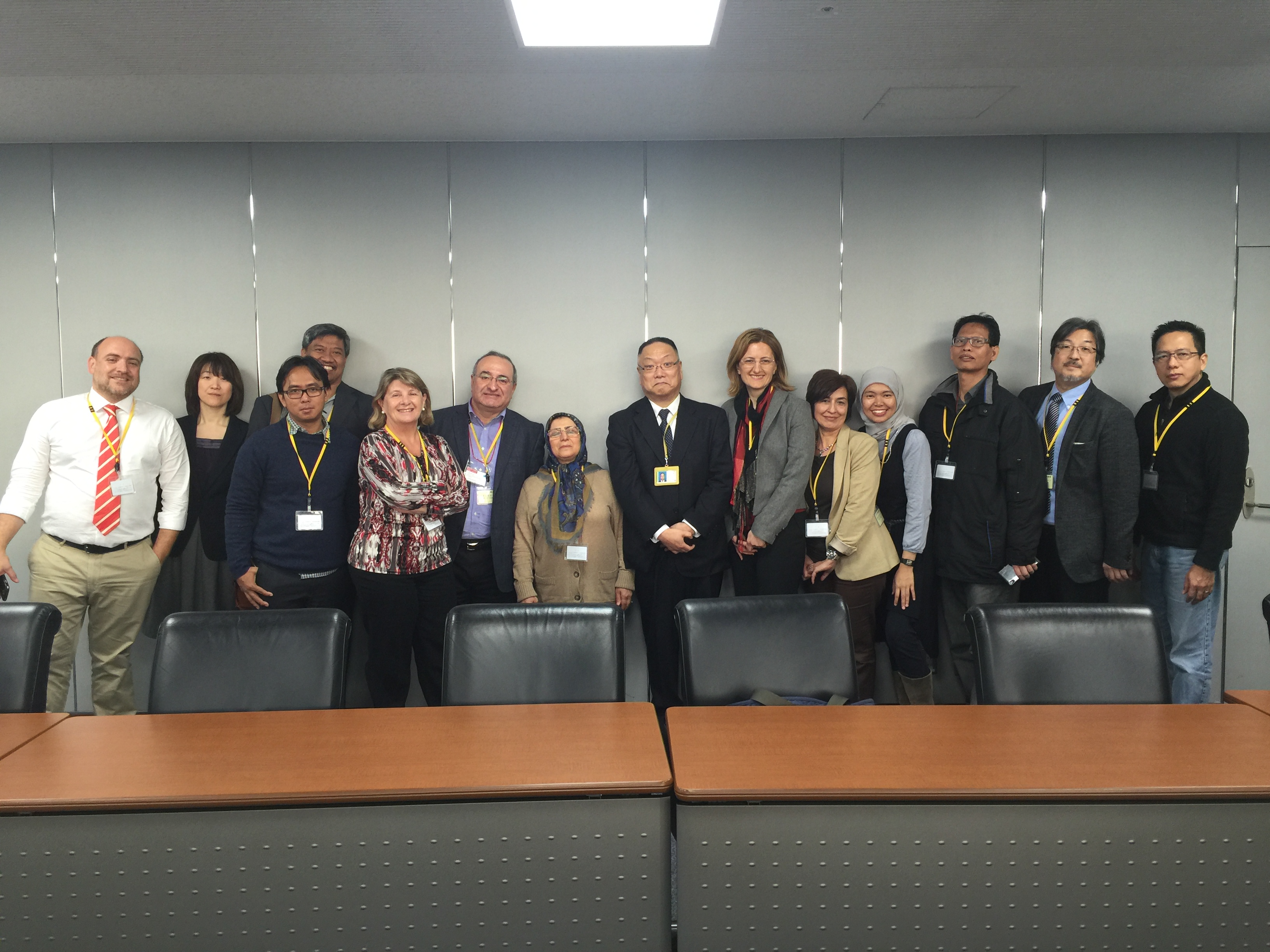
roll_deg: +0.6
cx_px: 635
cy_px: 476
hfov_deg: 61.7
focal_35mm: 29
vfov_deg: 48.2
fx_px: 1064
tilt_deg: -4.9
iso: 40
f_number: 2.2
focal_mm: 4.15
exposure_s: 1/30
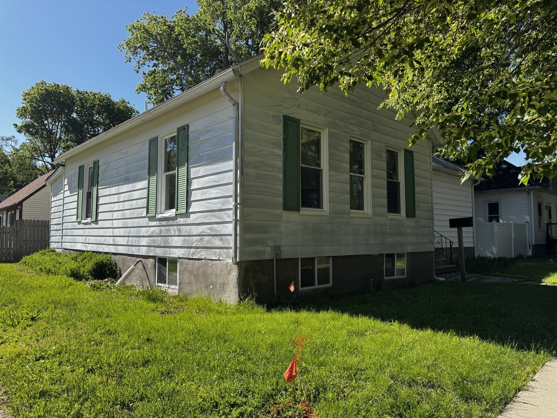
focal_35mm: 24
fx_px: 386
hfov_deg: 71.6
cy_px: 209
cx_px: 278
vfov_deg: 56.8
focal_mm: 6.76
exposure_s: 1/2252
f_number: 1.78
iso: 80
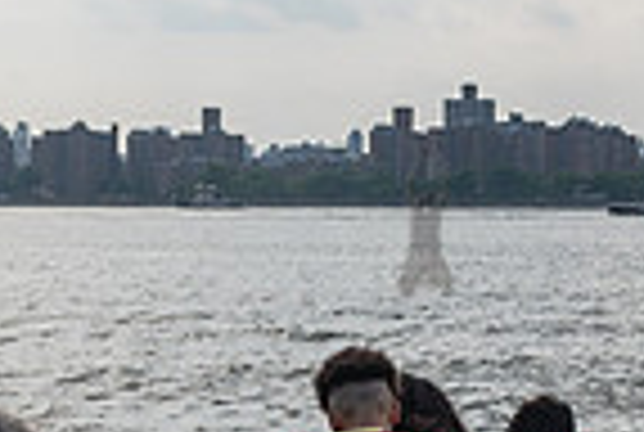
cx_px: 423
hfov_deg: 20.3
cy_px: 214
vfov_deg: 13.8
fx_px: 1793
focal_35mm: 100
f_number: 4
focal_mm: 24
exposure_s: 1/4000
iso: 320
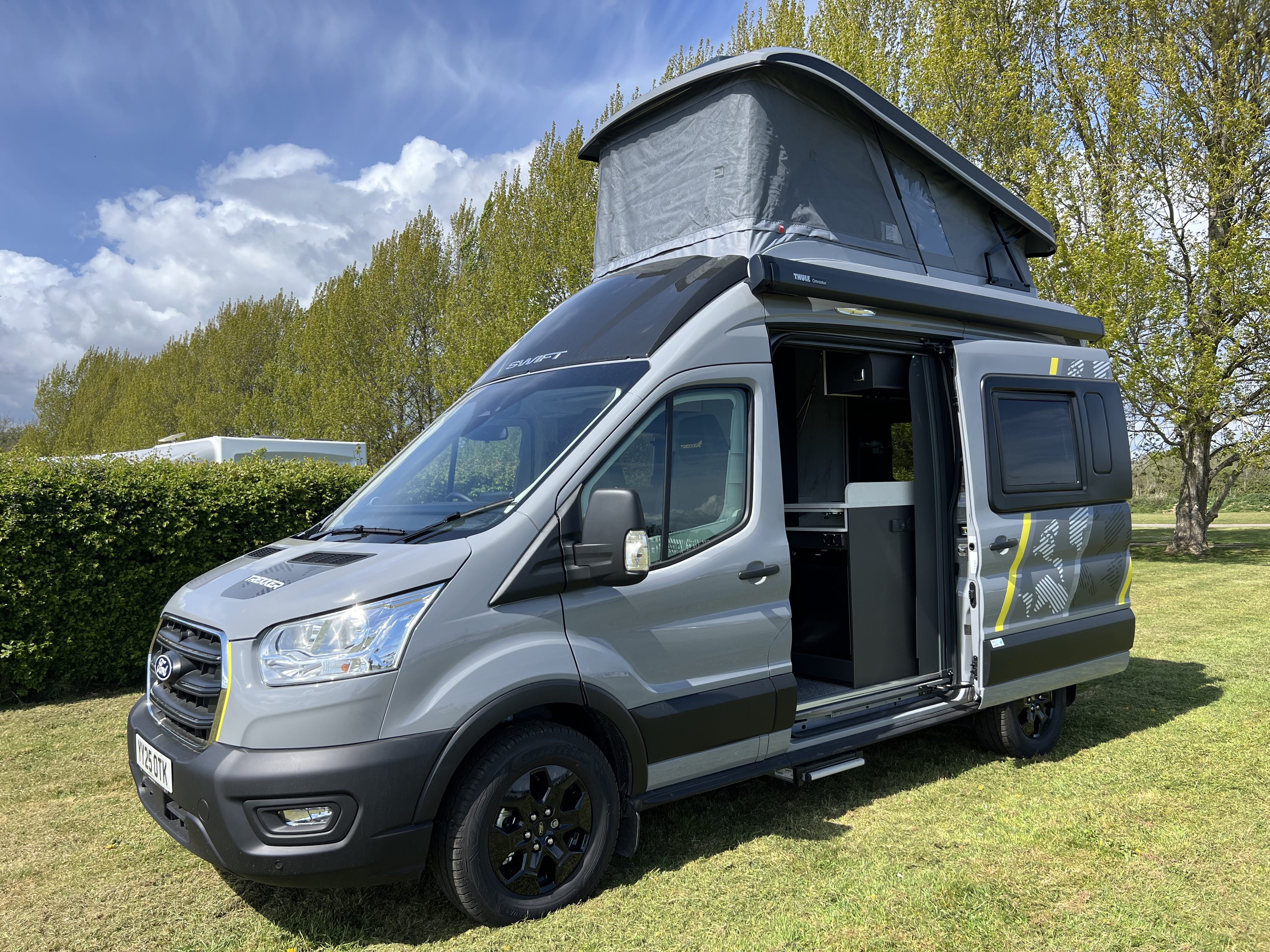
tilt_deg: +1.7
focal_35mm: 26
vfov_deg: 53.1
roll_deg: +0.2
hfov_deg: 67.3
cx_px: 635
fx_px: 954
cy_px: 476
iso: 50
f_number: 1.5
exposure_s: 1/3077
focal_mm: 5.7
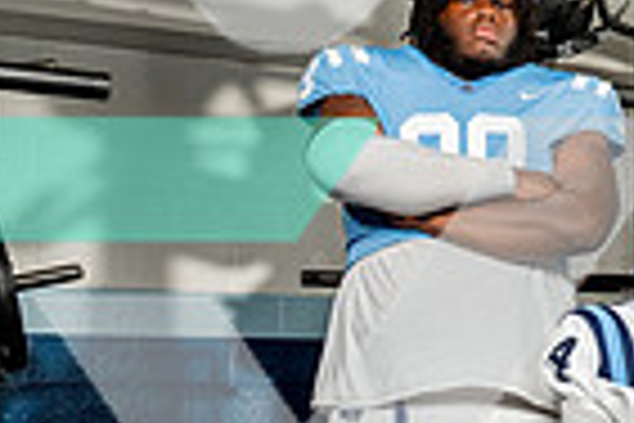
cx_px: 1057
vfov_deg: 16.5
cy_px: 358
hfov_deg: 19.9
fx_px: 1444
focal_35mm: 82
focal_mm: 20
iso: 640
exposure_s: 1/200
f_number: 7.1
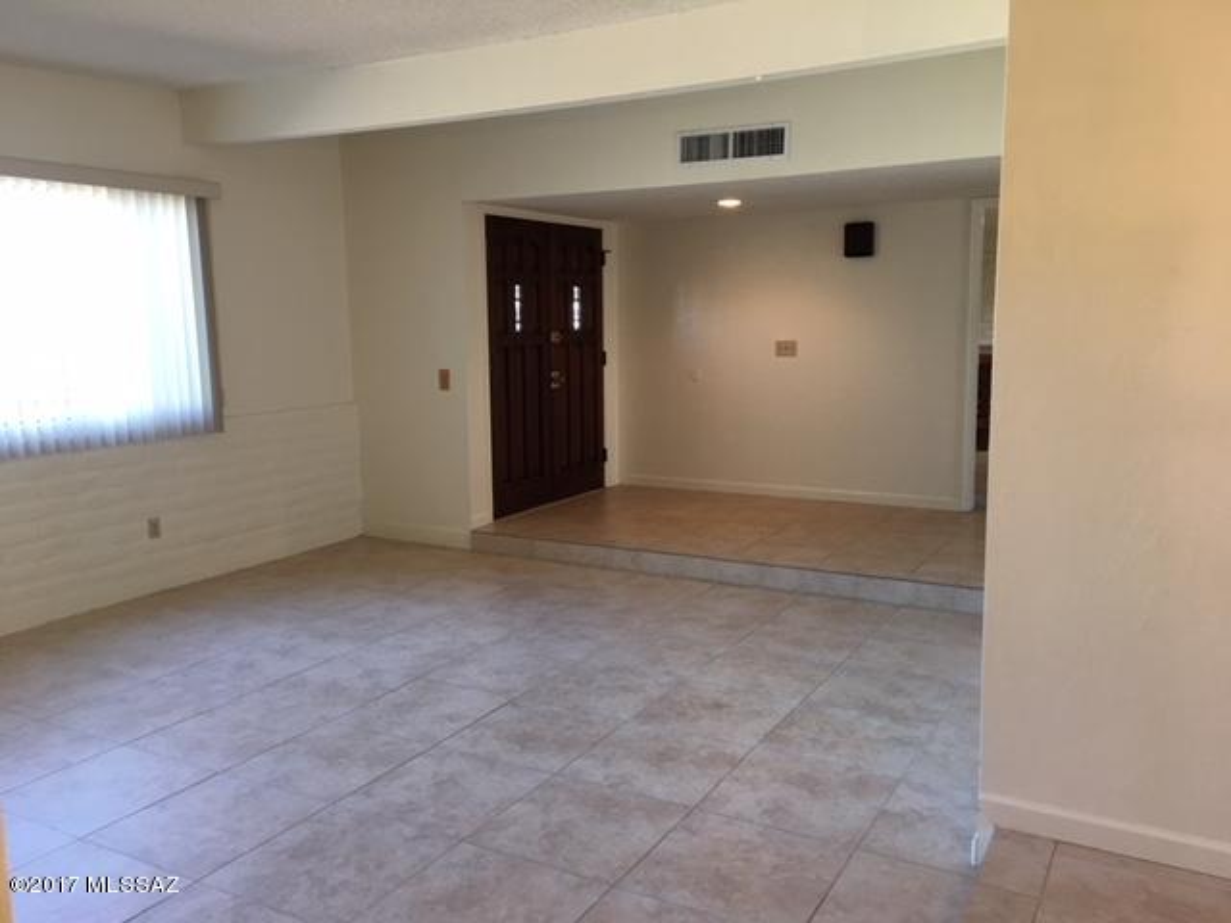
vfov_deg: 48.2
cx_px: 616
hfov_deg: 61.7
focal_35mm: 29
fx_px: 1031
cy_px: 462
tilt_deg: -5.9
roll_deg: +0.4
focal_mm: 4.15
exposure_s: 1/15
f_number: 2.2
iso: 32
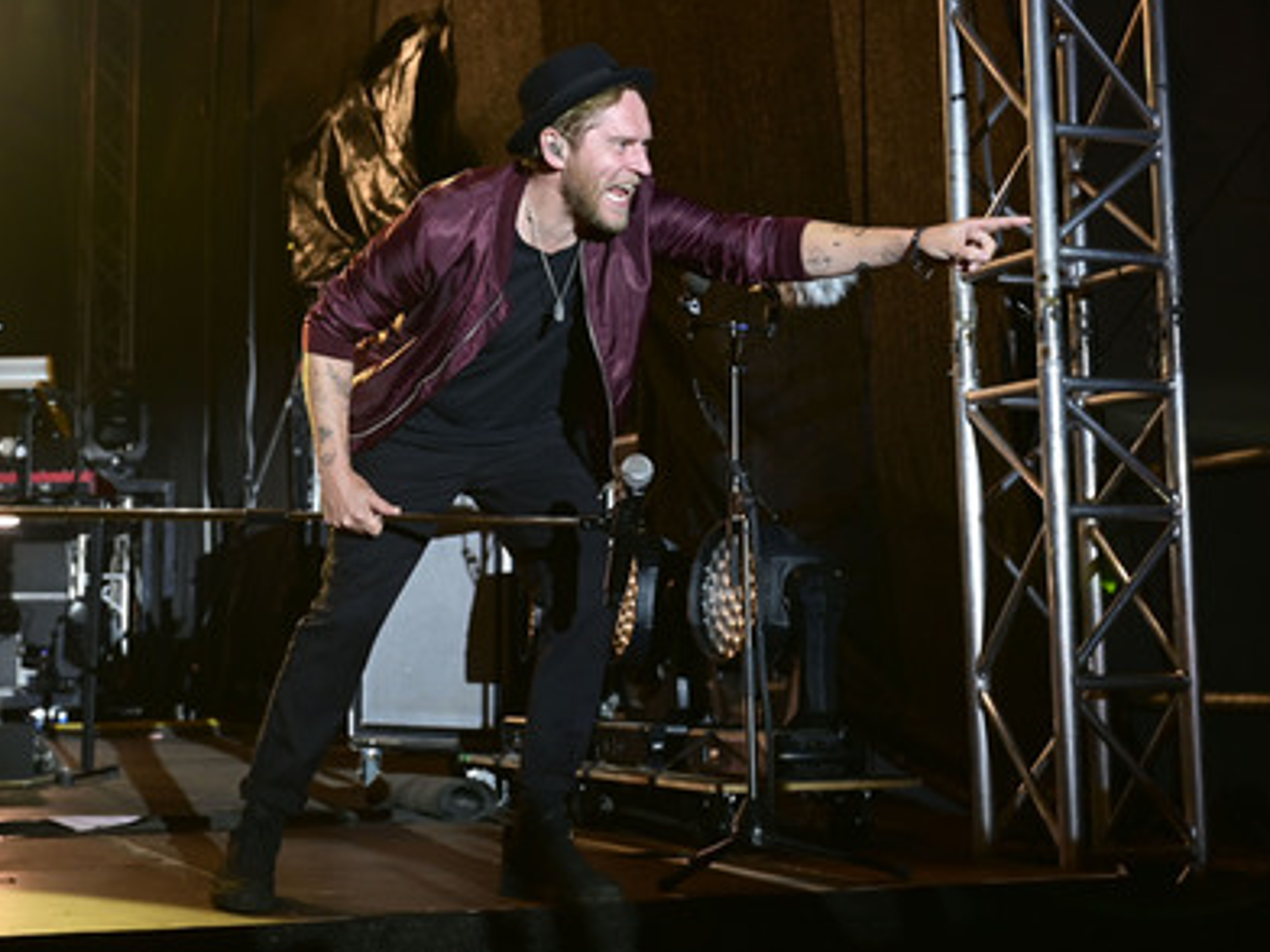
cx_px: 598
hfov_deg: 44.8
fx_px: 1541
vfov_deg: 34.3
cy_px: 476
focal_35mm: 42
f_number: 4.5
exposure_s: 1/80
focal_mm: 38
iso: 800
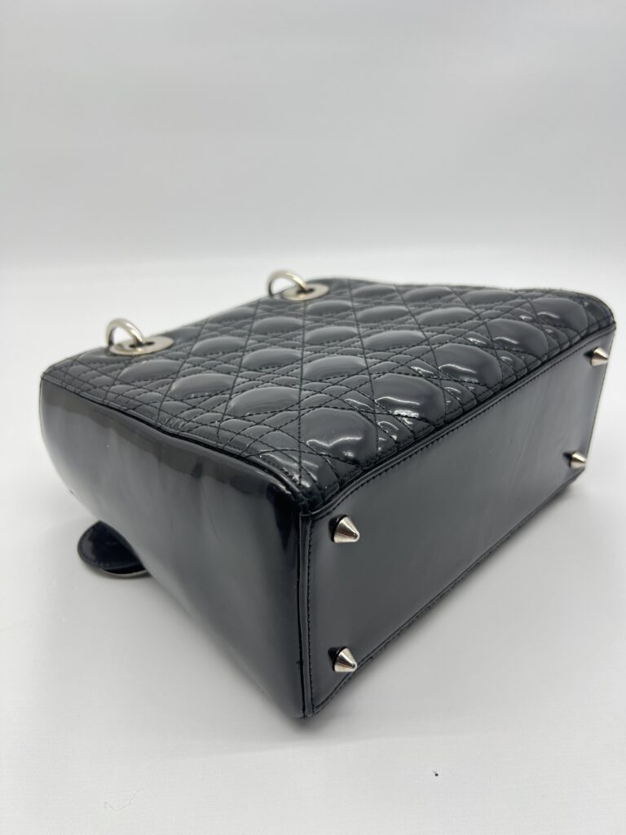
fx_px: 627
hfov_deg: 53.1
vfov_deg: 67.3
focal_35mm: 26
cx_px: 313
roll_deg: +0.6
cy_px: 418
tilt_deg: -30.5
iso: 32
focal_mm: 5.7
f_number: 1.5
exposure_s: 1/131
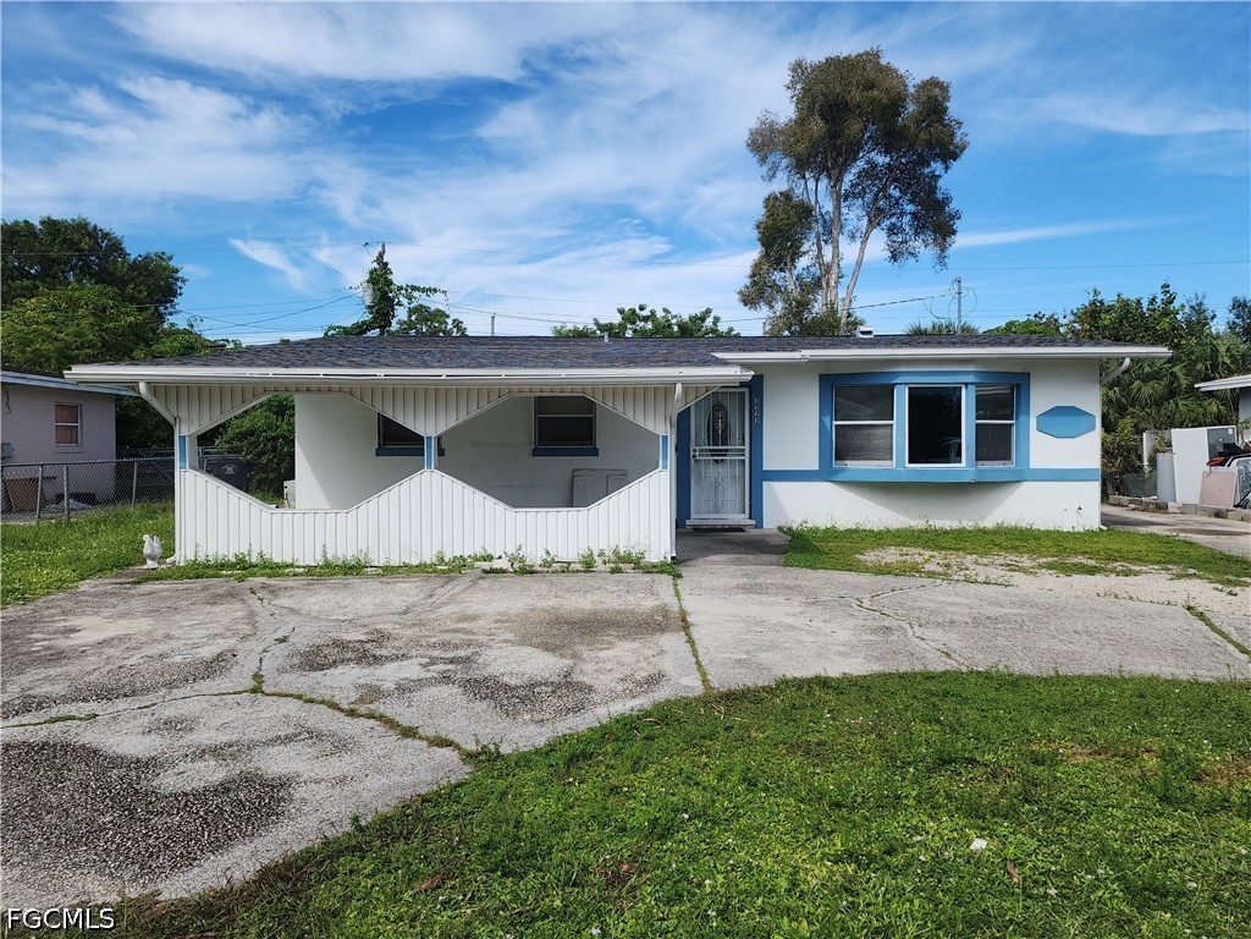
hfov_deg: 73.9
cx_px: 626
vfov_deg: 58.9
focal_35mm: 23
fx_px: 831
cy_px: 470
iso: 12
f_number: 1.8
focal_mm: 6.4
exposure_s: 1/947
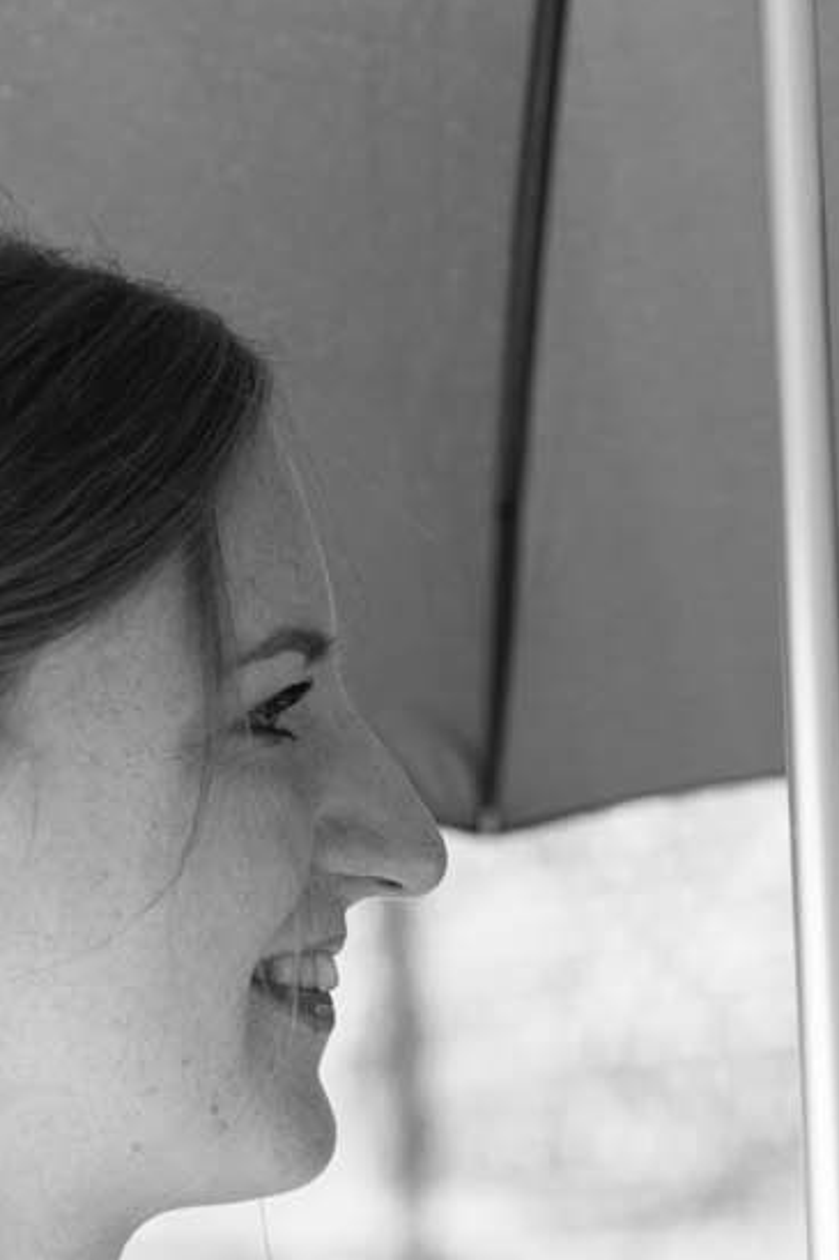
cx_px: 792
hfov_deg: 9.2
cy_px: 1388
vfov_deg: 13.5
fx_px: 5212
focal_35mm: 149
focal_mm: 35
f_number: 2.2
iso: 160
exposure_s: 1/320
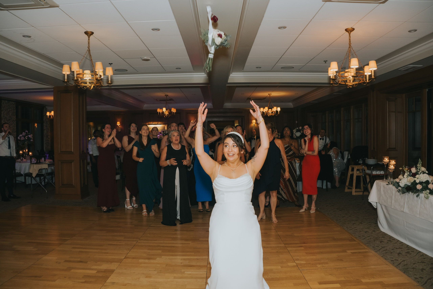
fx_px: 300
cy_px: 144
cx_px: 216
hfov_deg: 71.6
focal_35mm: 25
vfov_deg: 51.4
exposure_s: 1/125
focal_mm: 12
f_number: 2.8
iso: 500
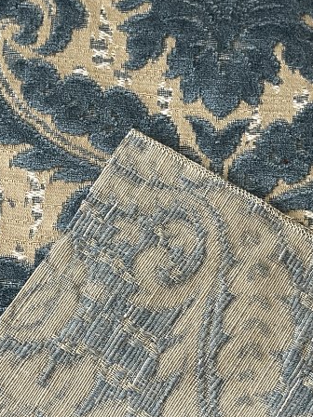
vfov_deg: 28.8
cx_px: 141
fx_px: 808
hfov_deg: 21.9
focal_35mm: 67
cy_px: 271
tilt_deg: -75.6
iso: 125
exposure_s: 1/65
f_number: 1.6
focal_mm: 5.1
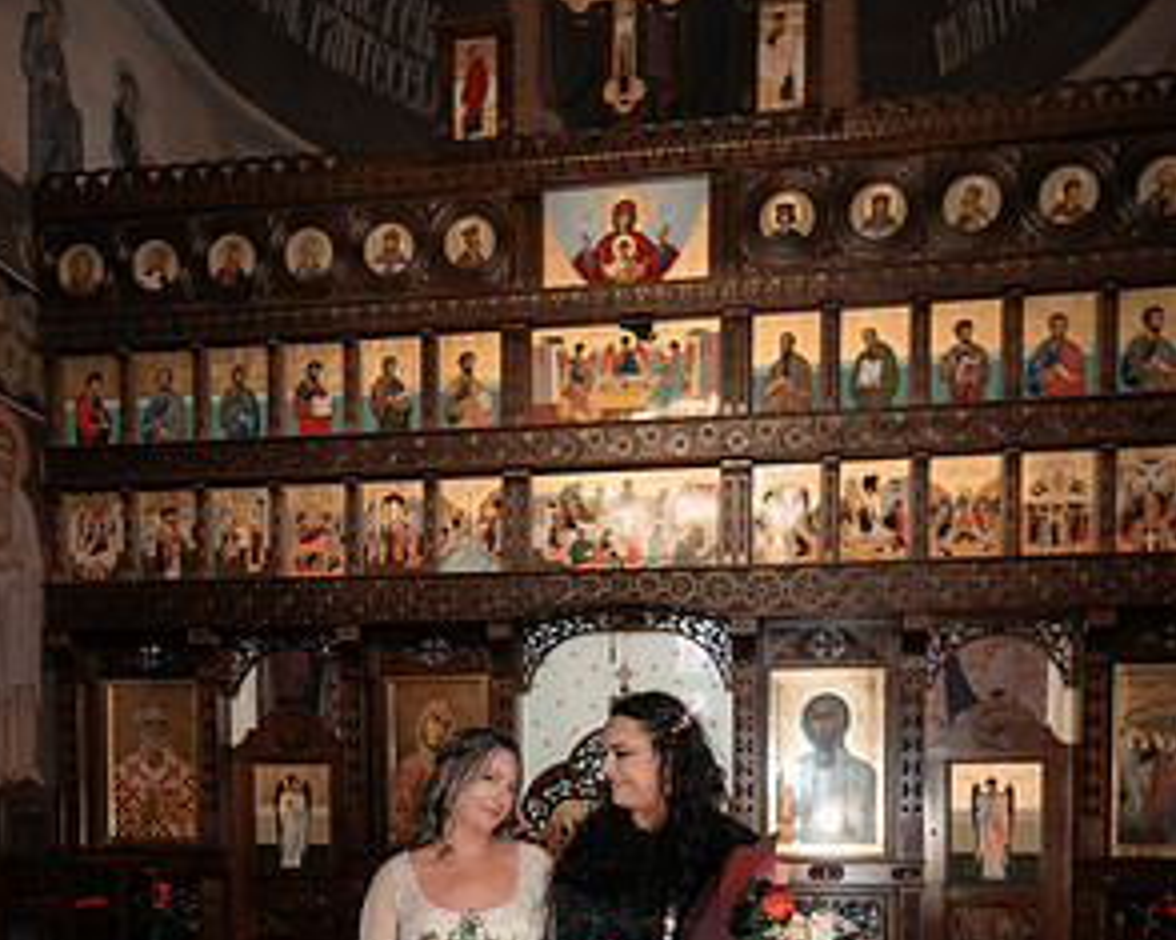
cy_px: 848
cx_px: 580
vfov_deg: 41.0
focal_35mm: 33
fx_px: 1148
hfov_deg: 54.2
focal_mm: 23
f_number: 2.8
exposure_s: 1/200
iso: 3200
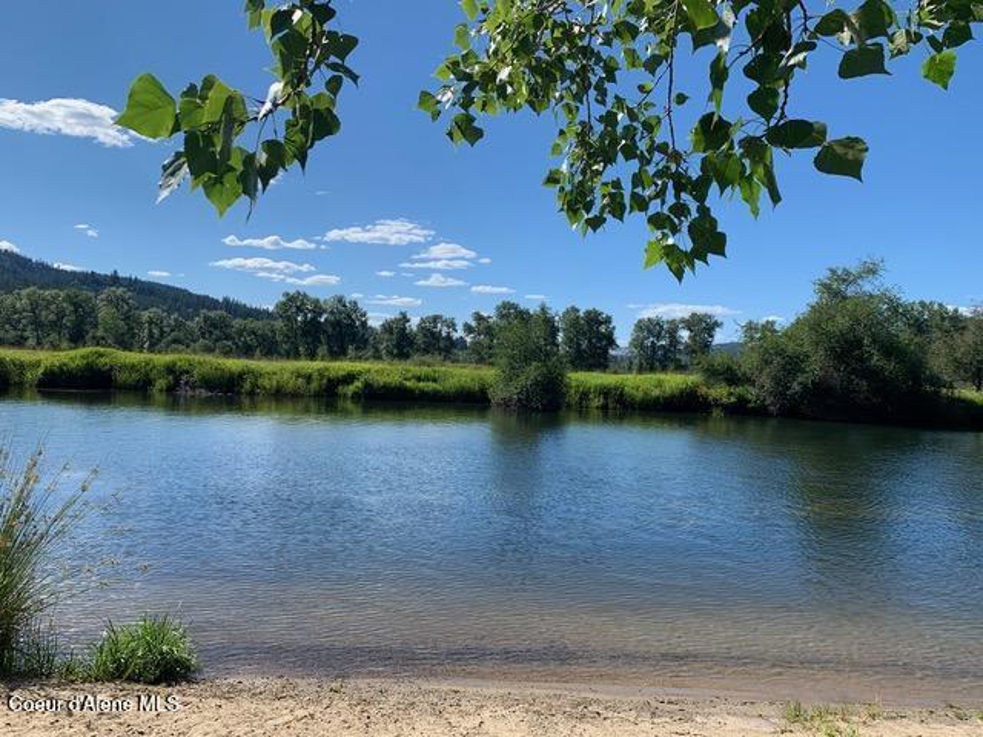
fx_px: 738
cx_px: 492
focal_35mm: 26
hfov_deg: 67.3
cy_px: 368
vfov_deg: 53.1
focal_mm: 4.25
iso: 25
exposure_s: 1/2364
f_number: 1.8
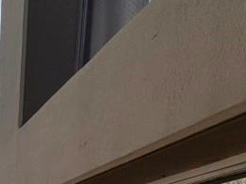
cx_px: -136
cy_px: 335
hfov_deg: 25.2
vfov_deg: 19.5
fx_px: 390
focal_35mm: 55
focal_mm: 2.22
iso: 50
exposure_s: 1/1795
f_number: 2.2
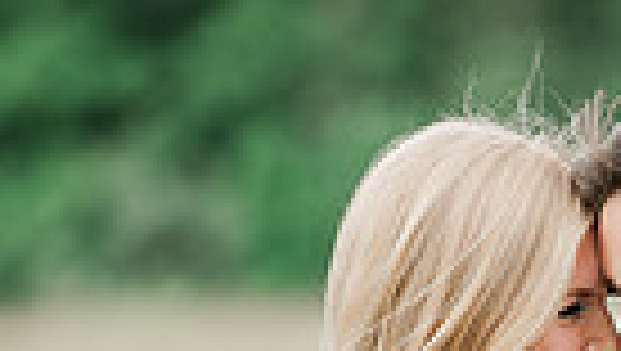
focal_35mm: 682
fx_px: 11243
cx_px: 657
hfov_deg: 3.2
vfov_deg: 1.8
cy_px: 706
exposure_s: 1/320
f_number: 4
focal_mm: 200
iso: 250
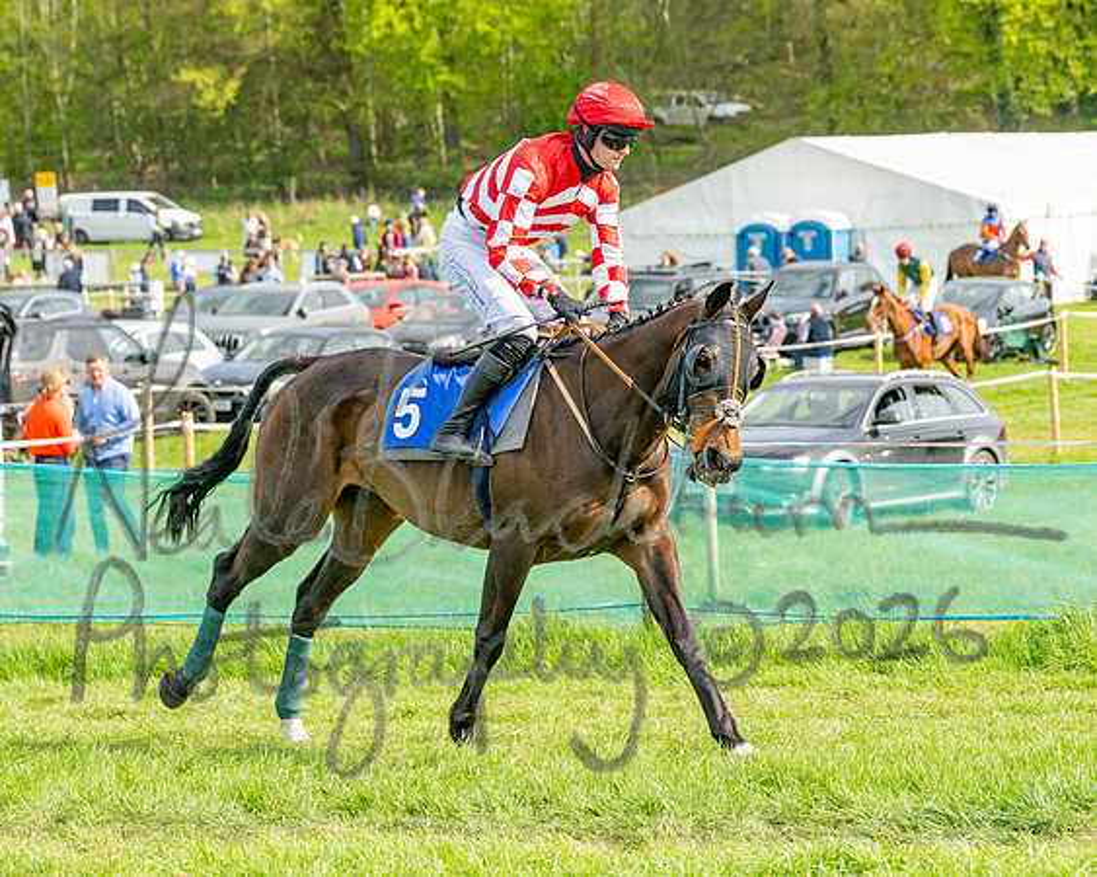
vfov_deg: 10.4
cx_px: 553
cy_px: 464
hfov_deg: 13.0
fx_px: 4832
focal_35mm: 149
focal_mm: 71
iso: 200
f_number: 4
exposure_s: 1/2000
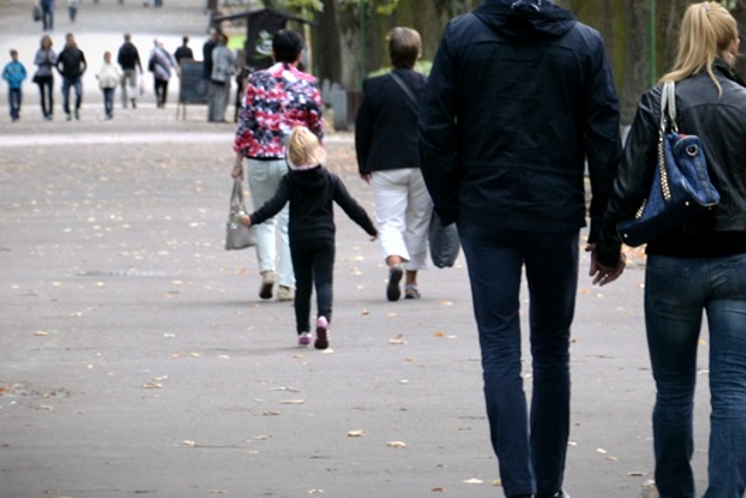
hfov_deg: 8.7
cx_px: 391
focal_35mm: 238
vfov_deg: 5.8
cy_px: 227
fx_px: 4928
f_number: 5.6
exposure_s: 1/100
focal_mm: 105
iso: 400
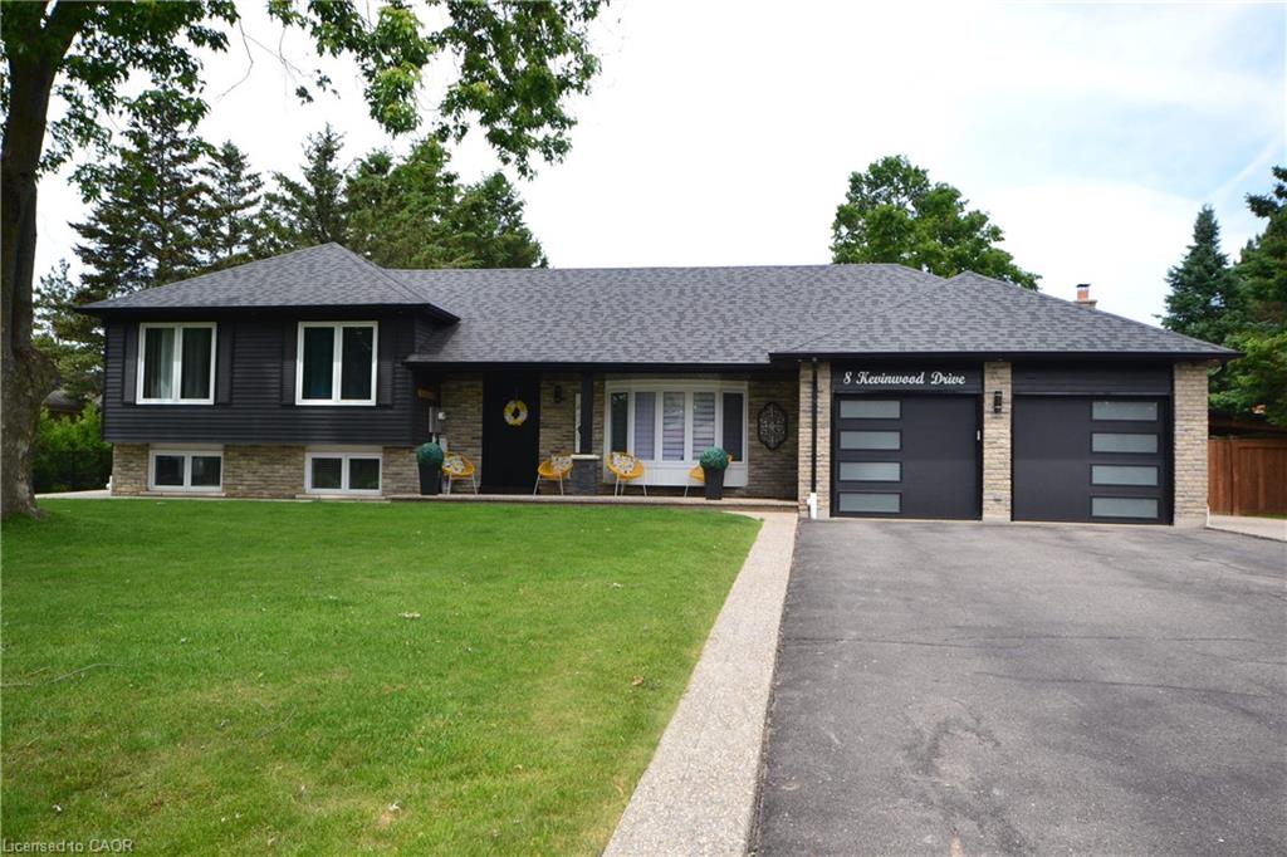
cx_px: 644
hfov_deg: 61.9
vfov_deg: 43.6
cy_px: 428
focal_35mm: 30
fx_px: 1072
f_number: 10
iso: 400
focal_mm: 20
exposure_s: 1/250
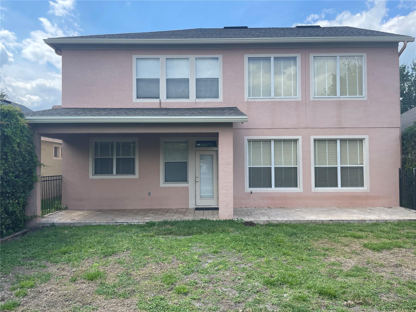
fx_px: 312
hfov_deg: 67.3
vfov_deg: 53.1
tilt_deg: +1.2
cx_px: 208
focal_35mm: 26
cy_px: 156
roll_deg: +0.3
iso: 32
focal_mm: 4.2
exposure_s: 1/1319
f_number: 1.6
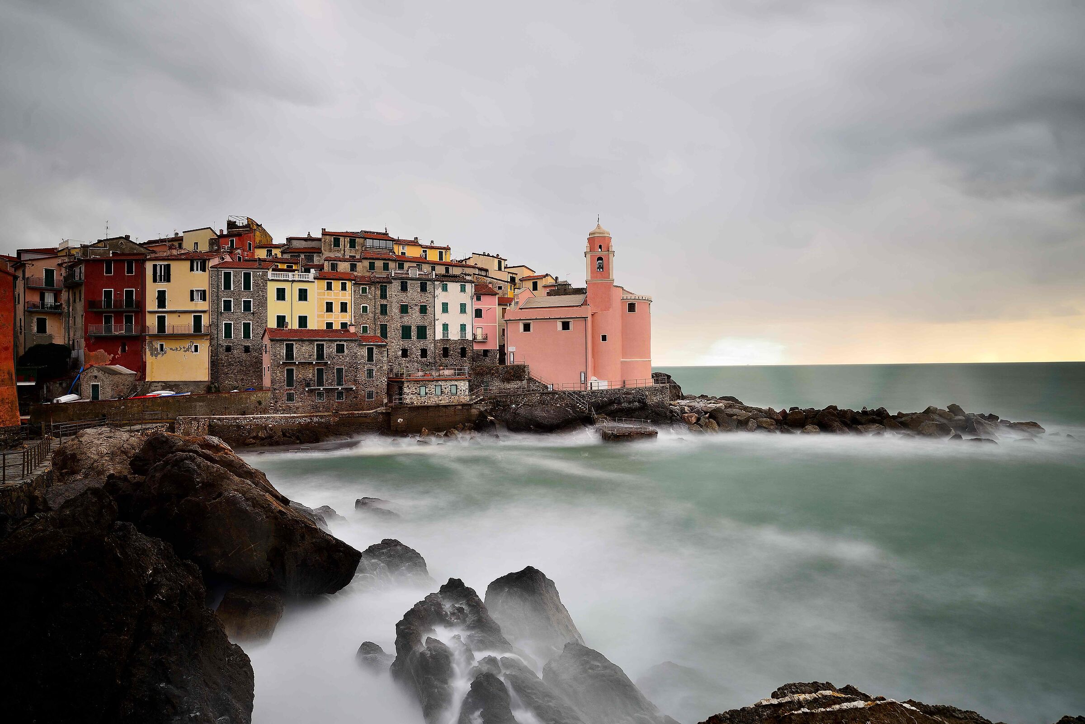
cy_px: 362
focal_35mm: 18
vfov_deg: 67.4
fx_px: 543
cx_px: 542
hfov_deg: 90.0
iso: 100
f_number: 8
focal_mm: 18
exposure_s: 30
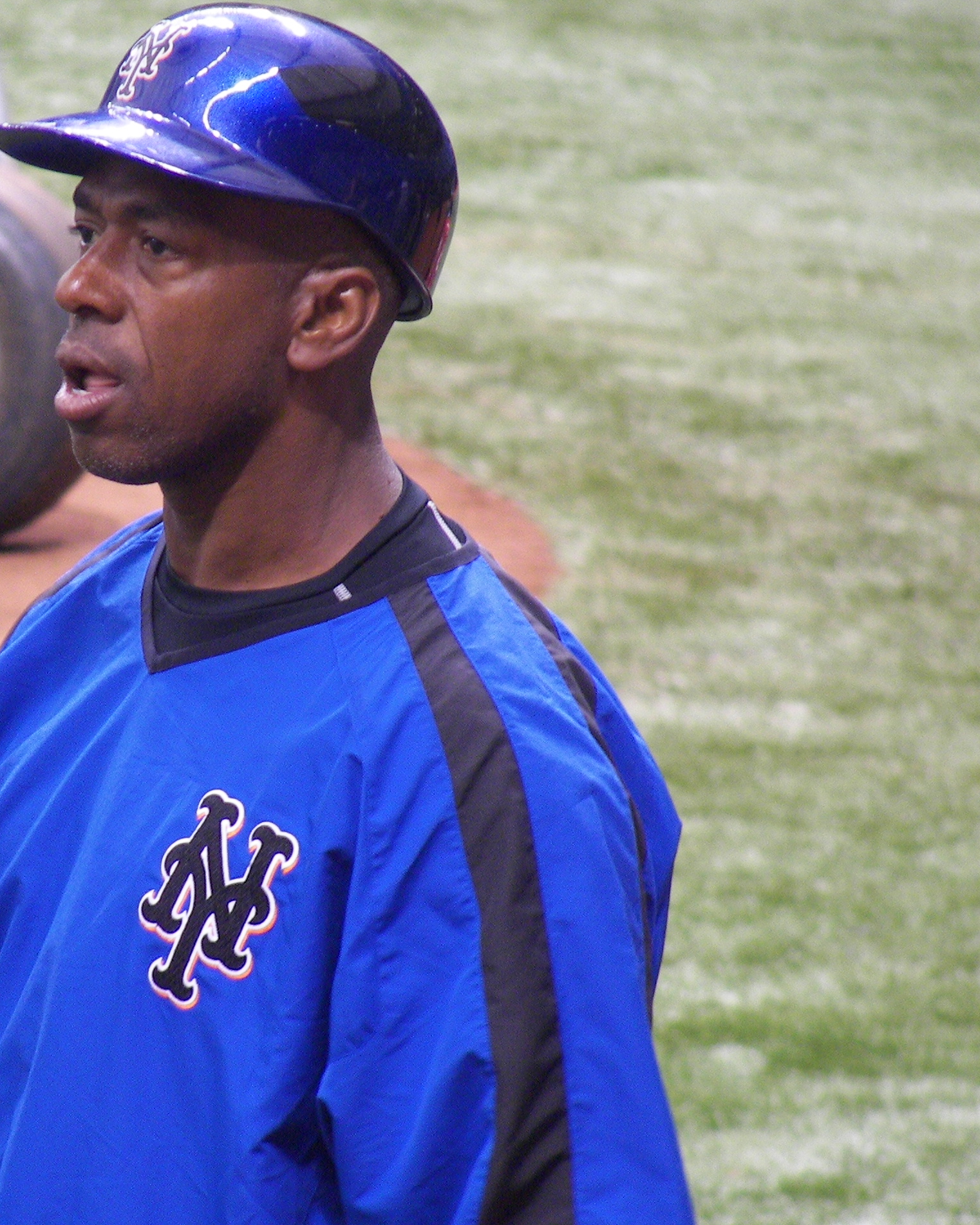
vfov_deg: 2.8
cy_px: 647
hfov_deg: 2.3
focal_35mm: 681
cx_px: 118
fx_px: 24686
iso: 125
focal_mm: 72
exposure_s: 1/40
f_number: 3.7
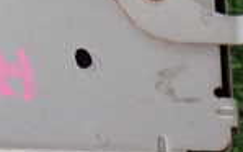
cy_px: -74
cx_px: -8
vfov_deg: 6.5
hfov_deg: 10.4
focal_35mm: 200
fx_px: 1324
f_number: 3.1
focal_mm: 8.4
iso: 400
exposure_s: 1/50
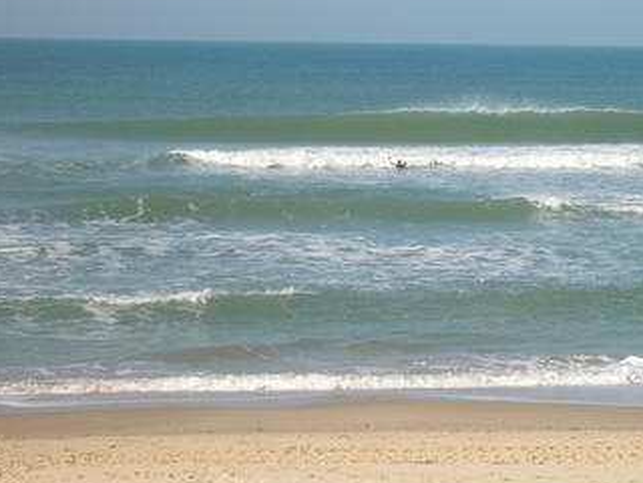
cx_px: 509
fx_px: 3344
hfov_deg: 11.0
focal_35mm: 180
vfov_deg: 8.2
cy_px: 156
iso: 50
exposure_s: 1/374
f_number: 4.9
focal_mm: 17.4
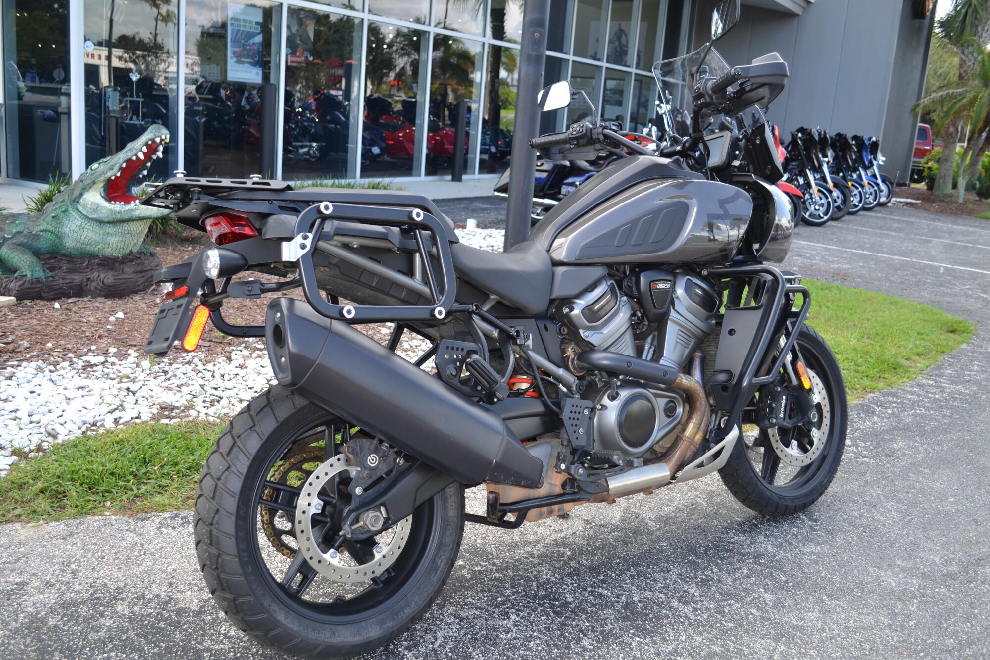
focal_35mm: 33
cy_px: 330
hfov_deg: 57.2
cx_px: 495
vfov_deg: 40.0
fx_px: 907
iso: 100
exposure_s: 1/100
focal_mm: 22
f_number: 3.8
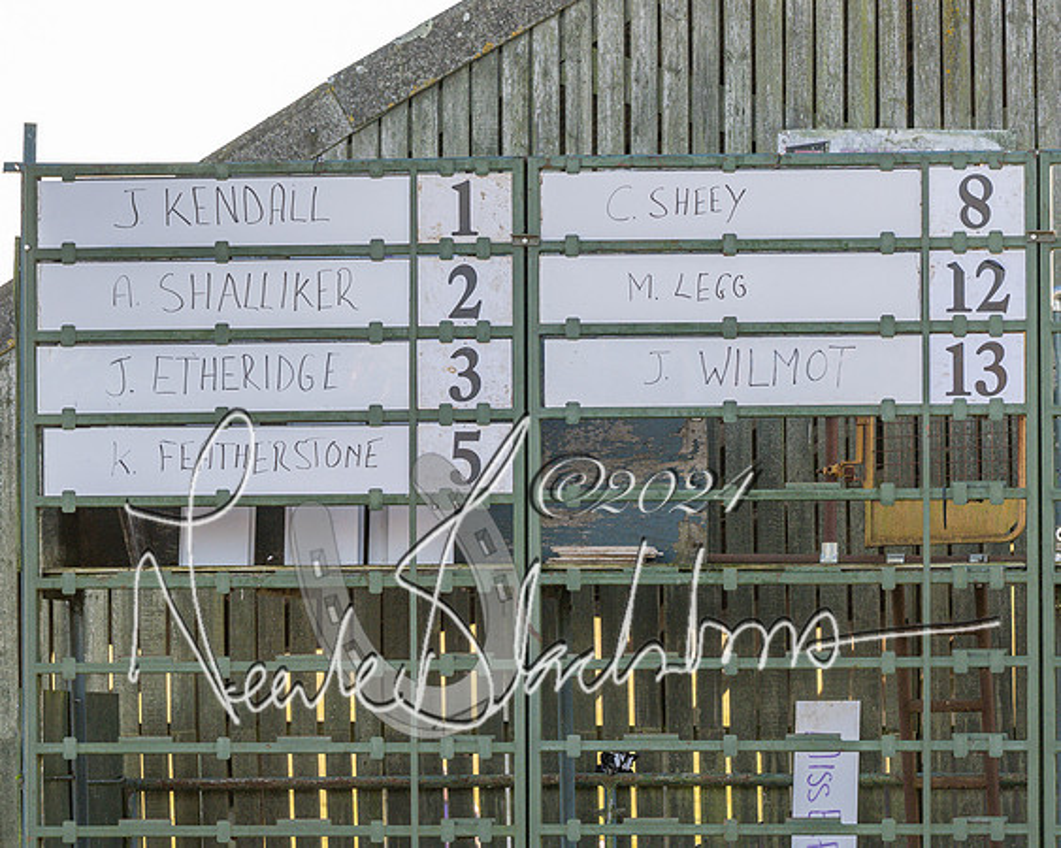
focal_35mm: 292
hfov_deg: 6.6
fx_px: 9163
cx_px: 542
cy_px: 386
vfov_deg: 5.3
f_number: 5
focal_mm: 150
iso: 400
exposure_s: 1/400
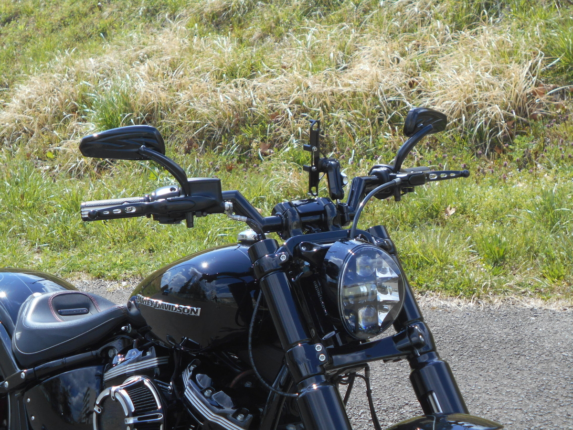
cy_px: 215
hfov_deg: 29.4
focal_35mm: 66
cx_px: 286
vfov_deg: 22.3
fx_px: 1093
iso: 80
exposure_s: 1/250
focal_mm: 11.6
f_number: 5.3
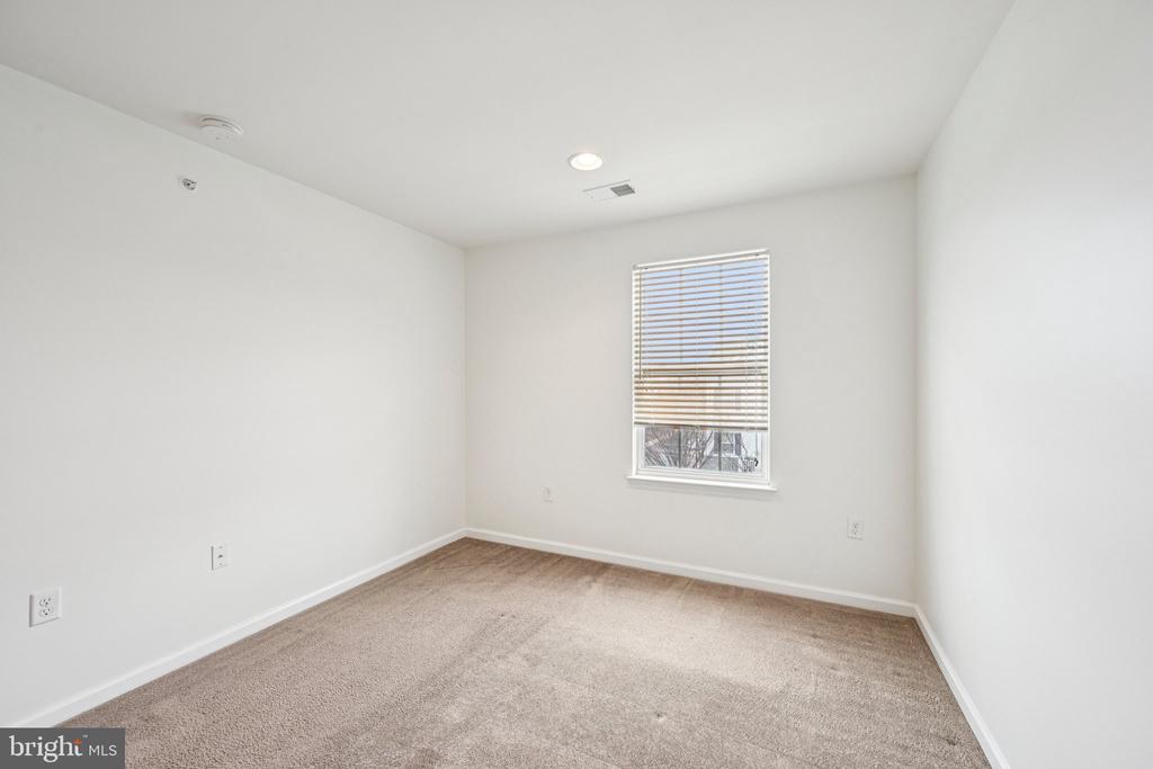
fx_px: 448
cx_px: 576
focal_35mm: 14
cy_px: 384
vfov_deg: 81.2
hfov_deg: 104.2
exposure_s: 1/15
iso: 125
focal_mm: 14
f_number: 8
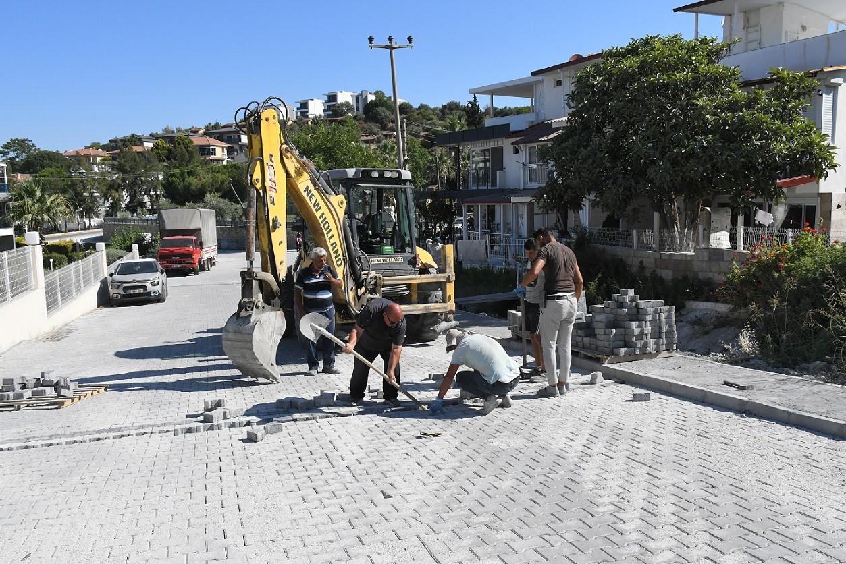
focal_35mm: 30
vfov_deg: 43.6
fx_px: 705
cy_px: 282
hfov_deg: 61.9
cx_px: 423
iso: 1600
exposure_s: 1/2500
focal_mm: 20
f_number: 11
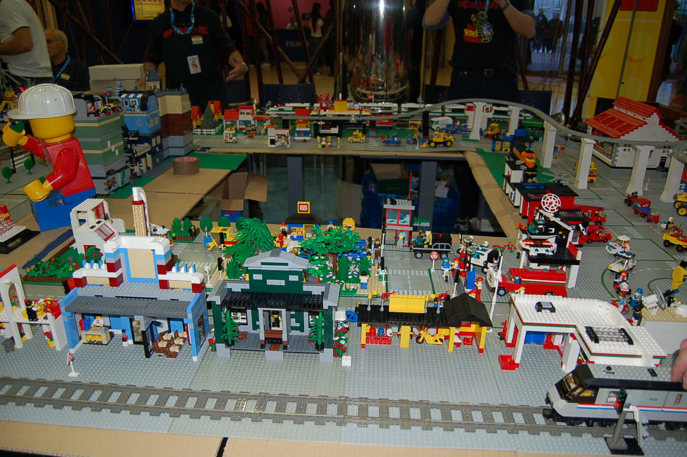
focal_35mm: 27
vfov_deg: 47.8
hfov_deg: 67.4
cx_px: 344
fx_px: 515
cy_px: 228
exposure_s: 1/60
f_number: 3.5
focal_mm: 18
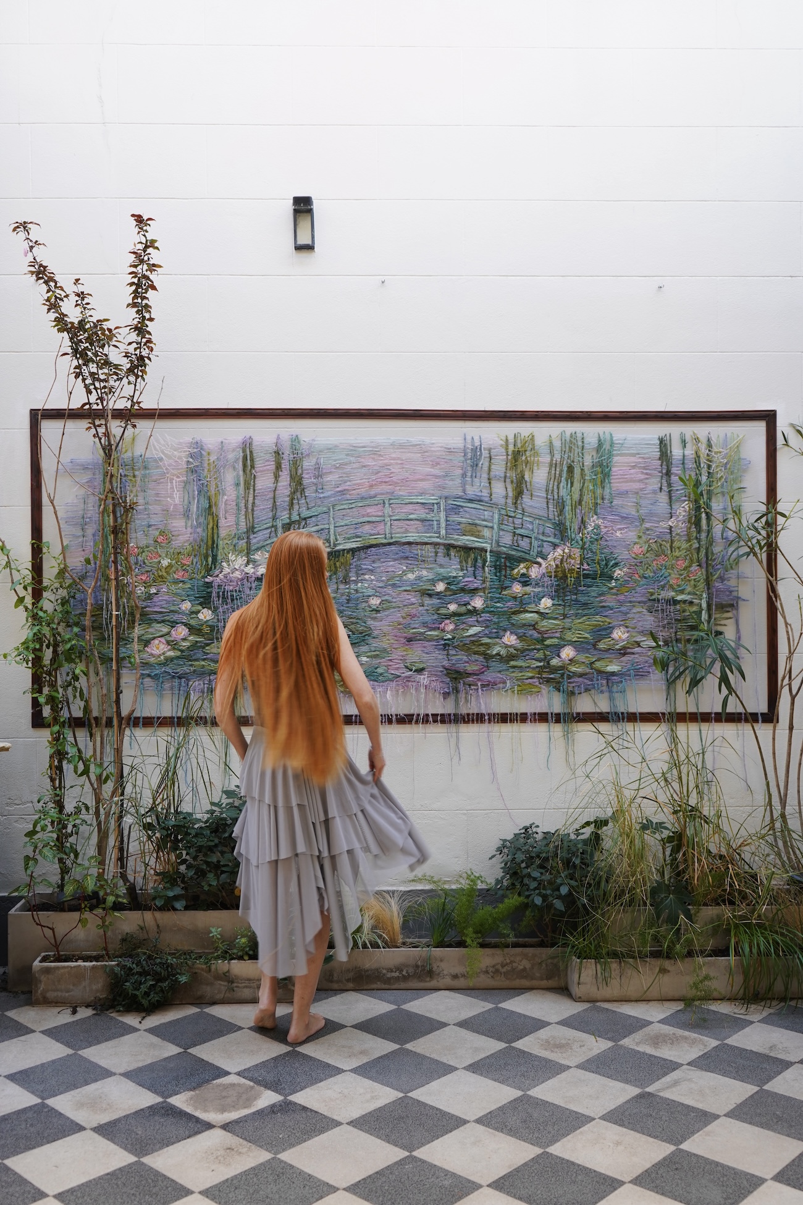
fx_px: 1037
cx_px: 402
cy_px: 602
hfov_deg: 42.3
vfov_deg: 60.3
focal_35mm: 31
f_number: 4
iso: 250
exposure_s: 1/30
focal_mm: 31
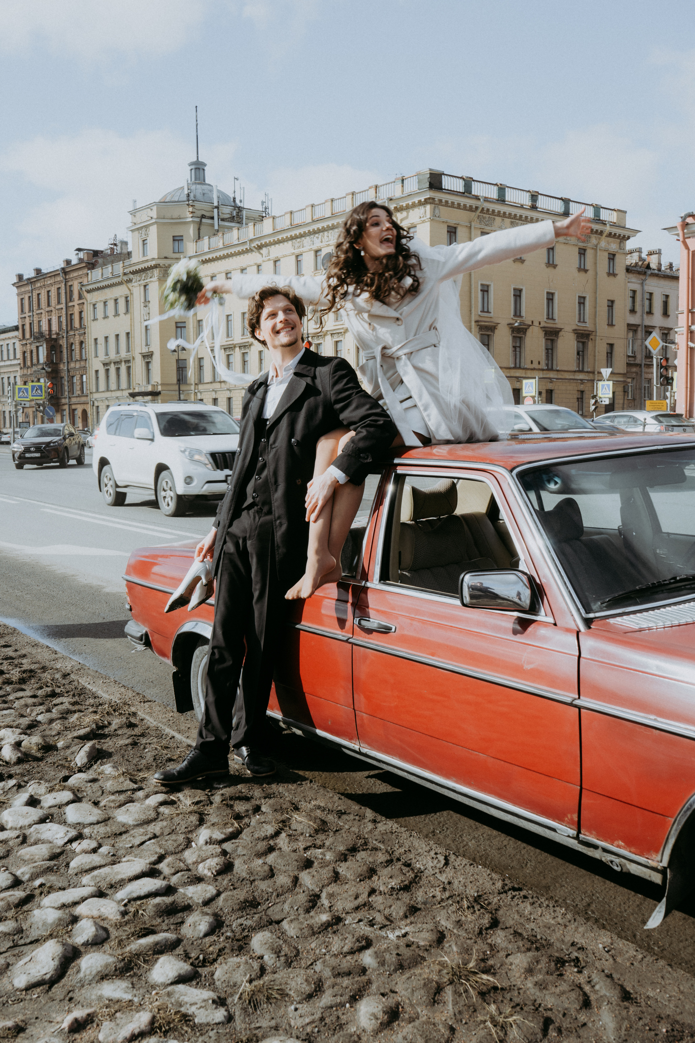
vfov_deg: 55.8
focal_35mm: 34
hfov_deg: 38.9
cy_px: 522
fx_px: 985
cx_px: 348
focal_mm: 34
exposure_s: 1/160
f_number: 10
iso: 100
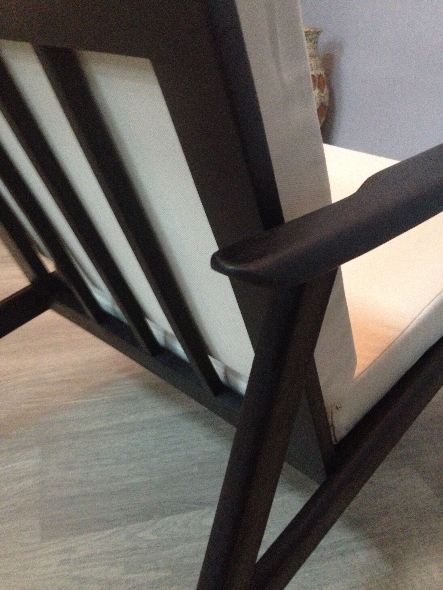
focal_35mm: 35
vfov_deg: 52.6
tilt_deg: -27.0
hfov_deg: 40.7
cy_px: 295
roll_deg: -2.7
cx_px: 222
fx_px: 597
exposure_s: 1/17
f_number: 2.4
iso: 800
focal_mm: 4.28
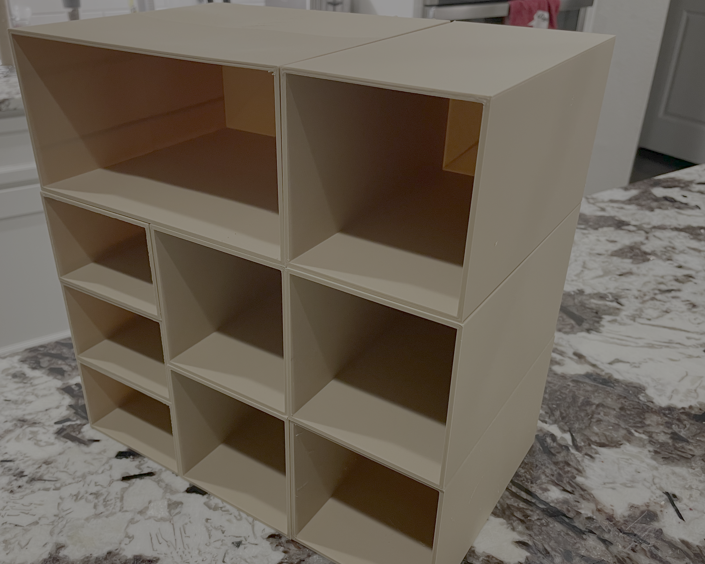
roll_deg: -0.1
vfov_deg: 45.8
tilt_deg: -29.1
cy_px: 301
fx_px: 668
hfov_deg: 55.6
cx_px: 323
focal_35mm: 32
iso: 160
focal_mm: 4.2
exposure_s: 1/60
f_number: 1.6
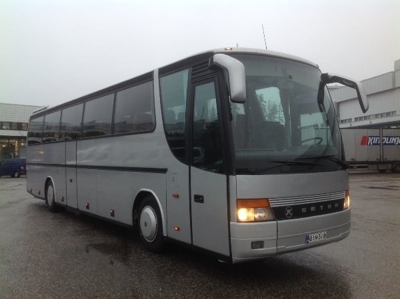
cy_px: 150
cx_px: 200
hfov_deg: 52.7
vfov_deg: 40.6
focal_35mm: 35
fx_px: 404
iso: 80
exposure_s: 1/120
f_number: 2.4
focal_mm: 4.28
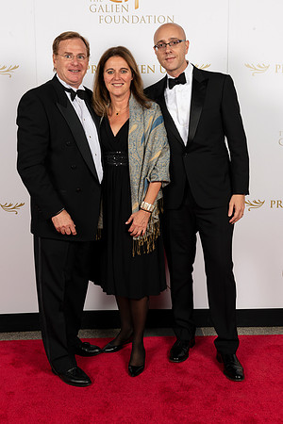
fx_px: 472
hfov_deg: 33.4
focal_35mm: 40
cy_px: 212
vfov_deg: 48.5
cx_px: 142
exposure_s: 1/125
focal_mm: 40
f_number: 11
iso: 64
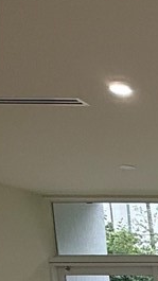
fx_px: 685
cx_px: 538
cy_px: 425
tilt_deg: -7.4
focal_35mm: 92
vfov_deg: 19.9
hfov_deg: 9.1
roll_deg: +0.5
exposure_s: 1/120
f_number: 2.2
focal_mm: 2.22
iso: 125
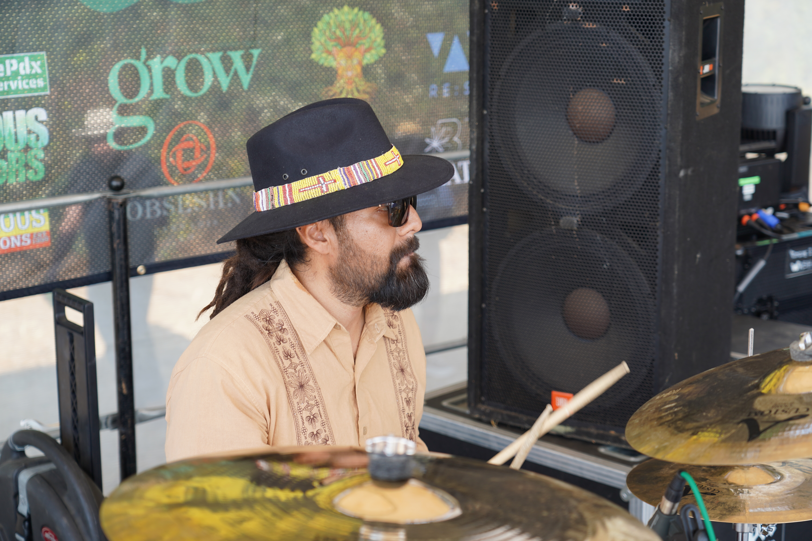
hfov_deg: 29.7
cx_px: 406
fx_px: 1534
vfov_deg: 20.0
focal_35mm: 68
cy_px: 270
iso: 160
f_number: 4.5
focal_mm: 68
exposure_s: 1/160
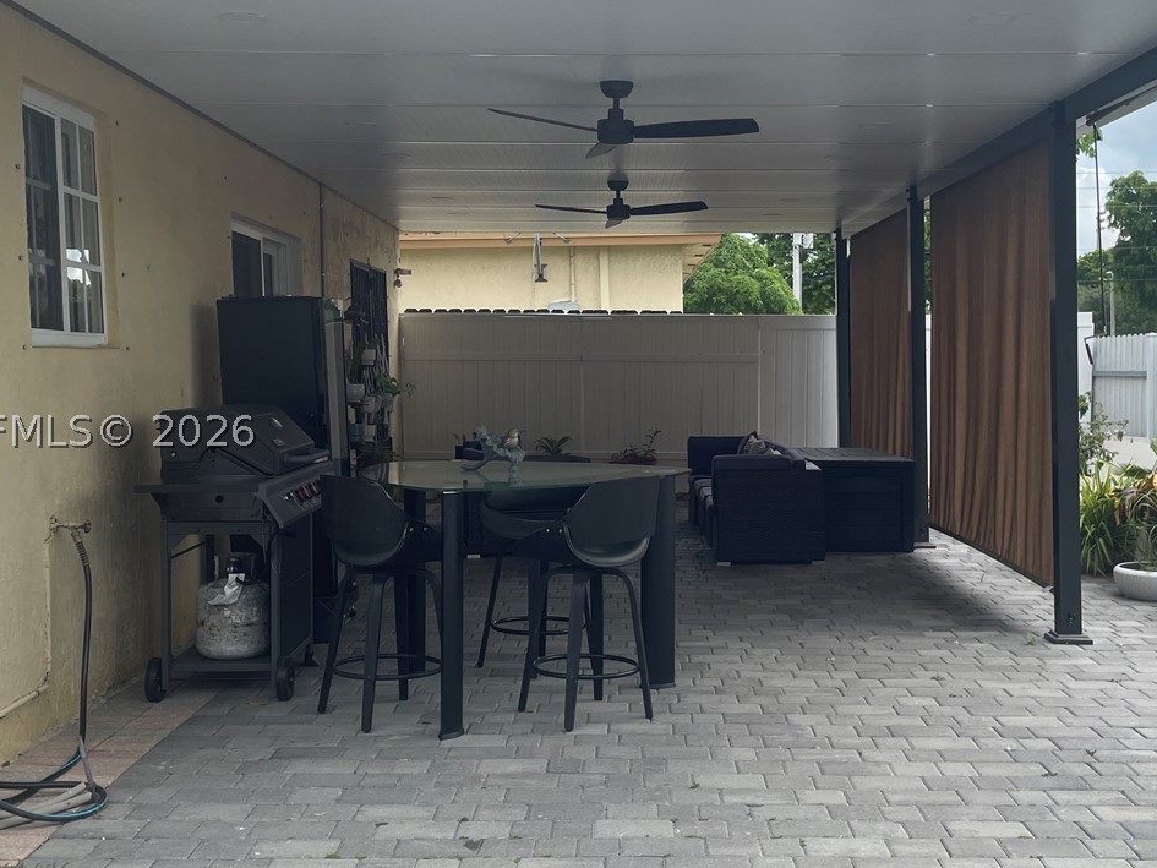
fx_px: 1471
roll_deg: +1.2
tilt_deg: -2.5
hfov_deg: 42.9
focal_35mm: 44
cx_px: 631
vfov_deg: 32.9
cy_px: 431
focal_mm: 4.2
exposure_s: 1/1092
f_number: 1.6
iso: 32
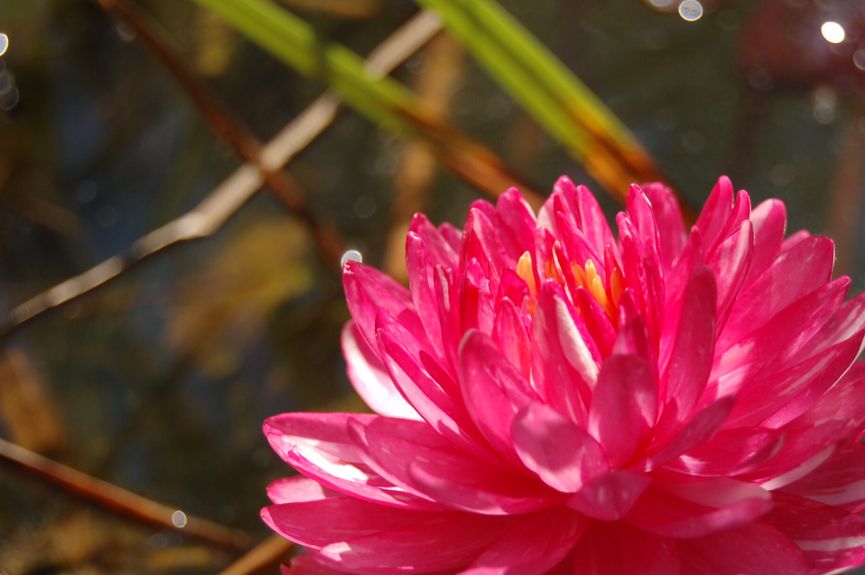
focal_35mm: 100
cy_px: 389
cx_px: 576
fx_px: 2400
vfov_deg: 13.6
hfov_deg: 20.4
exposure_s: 1/500
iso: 220
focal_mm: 48
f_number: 5.6
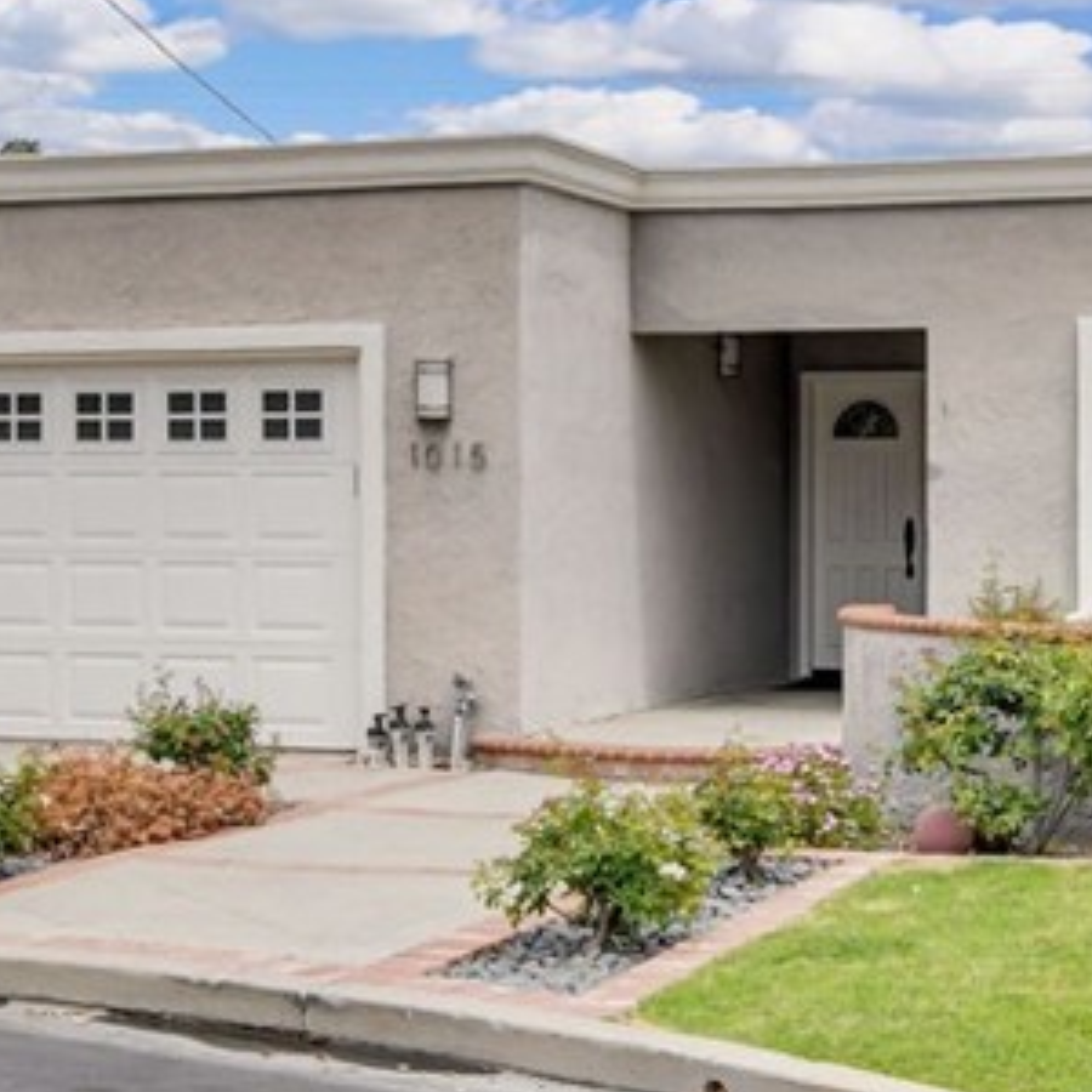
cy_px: 500
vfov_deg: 19.9
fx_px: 3105
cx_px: 659
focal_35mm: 87
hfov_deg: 19.9
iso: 800
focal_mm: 20
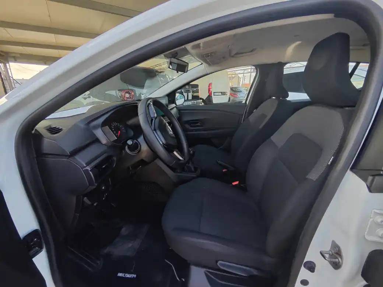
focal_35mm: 16
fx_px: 177
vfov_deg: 78.1
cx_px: 192
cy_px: 144
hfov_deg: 94.5
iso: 50
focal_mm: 2.13
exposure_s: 1/297
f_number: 2.4
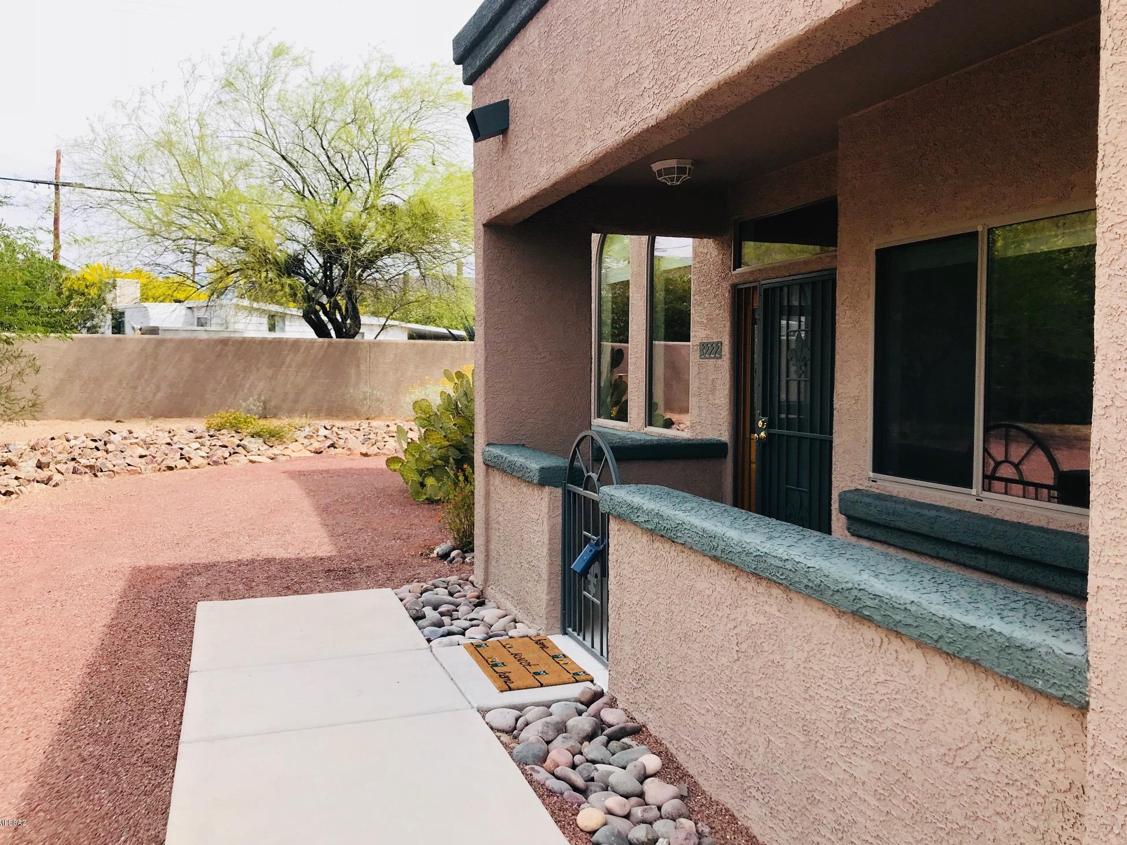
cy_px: 414
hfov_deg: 61.7
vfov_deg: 48.2
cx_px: 555
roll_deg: -0.6
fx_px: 944
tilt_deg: -2.8
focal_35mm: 29
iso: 20
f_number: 1.8
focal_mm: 3.99
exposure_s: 1/1389
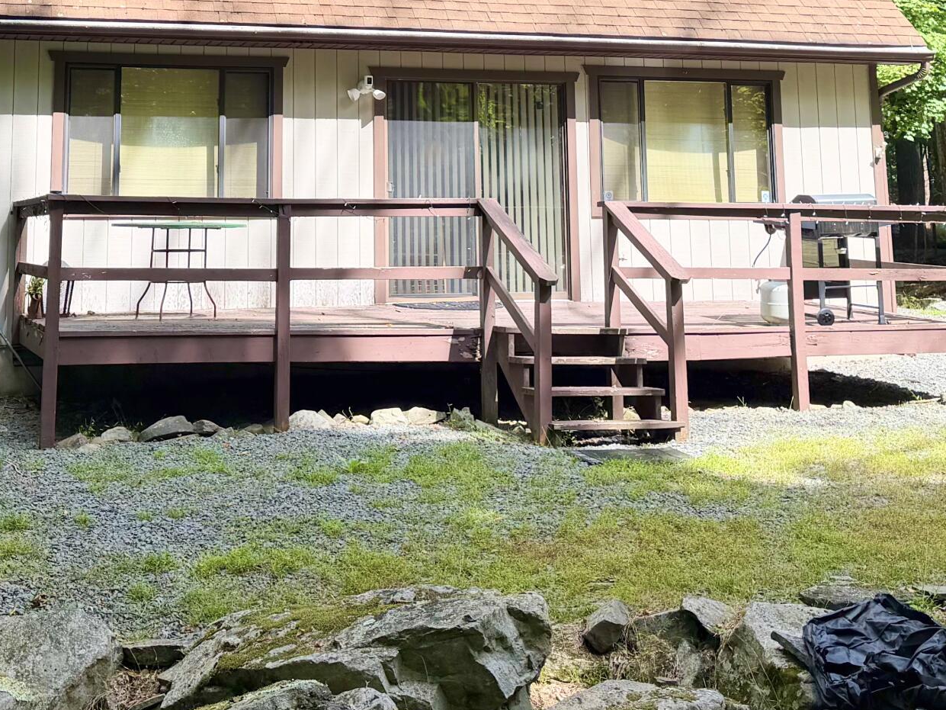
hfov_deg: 33.1
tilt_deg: +10.7
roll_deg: -0.1
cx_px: 358
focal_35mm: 58
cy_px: -14
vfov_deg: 24.0
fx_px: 1585
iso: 80
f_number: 1.78
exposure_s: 1/1314
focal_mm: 6.76
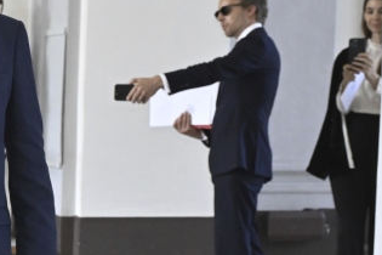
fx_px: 1496
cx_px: -298
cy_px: 220
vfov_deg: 9.7
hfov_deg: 13.2
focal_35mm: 141
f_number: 5
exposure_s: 1/500
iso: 1250
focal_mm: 37
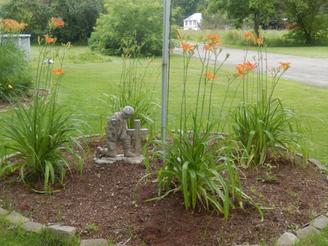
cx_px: 164
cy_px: 134
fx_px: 474
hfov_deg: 38.2
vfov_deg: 29.1
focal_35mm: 50
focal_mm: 8.1
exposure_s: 1/160
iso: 125
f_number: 4.3
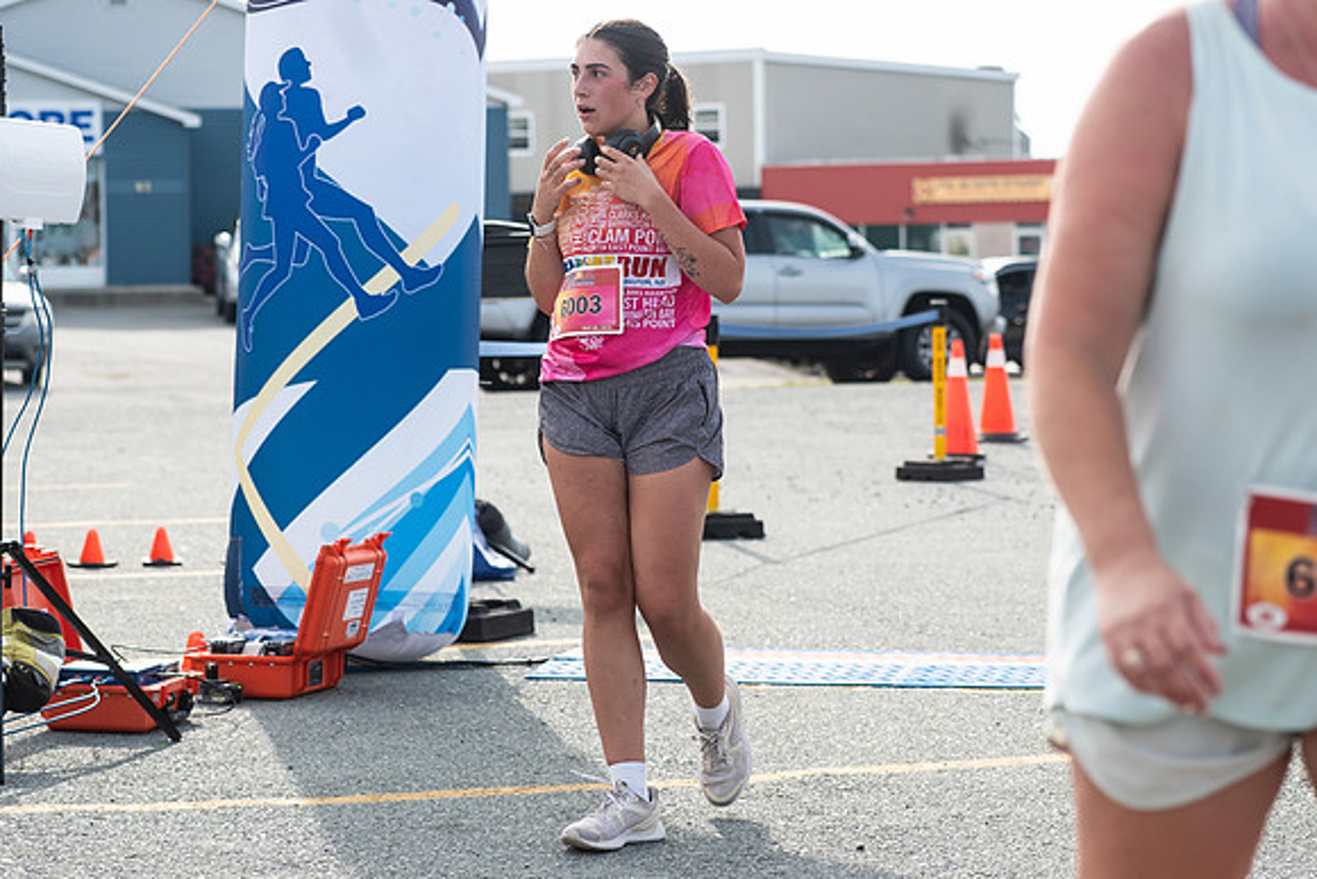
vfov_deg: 14.1
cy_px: 343
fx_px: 3560
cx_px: 658
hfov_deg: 21.0
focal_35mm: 97
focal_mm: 70
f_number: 4.5
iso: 250
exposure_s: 1/1250
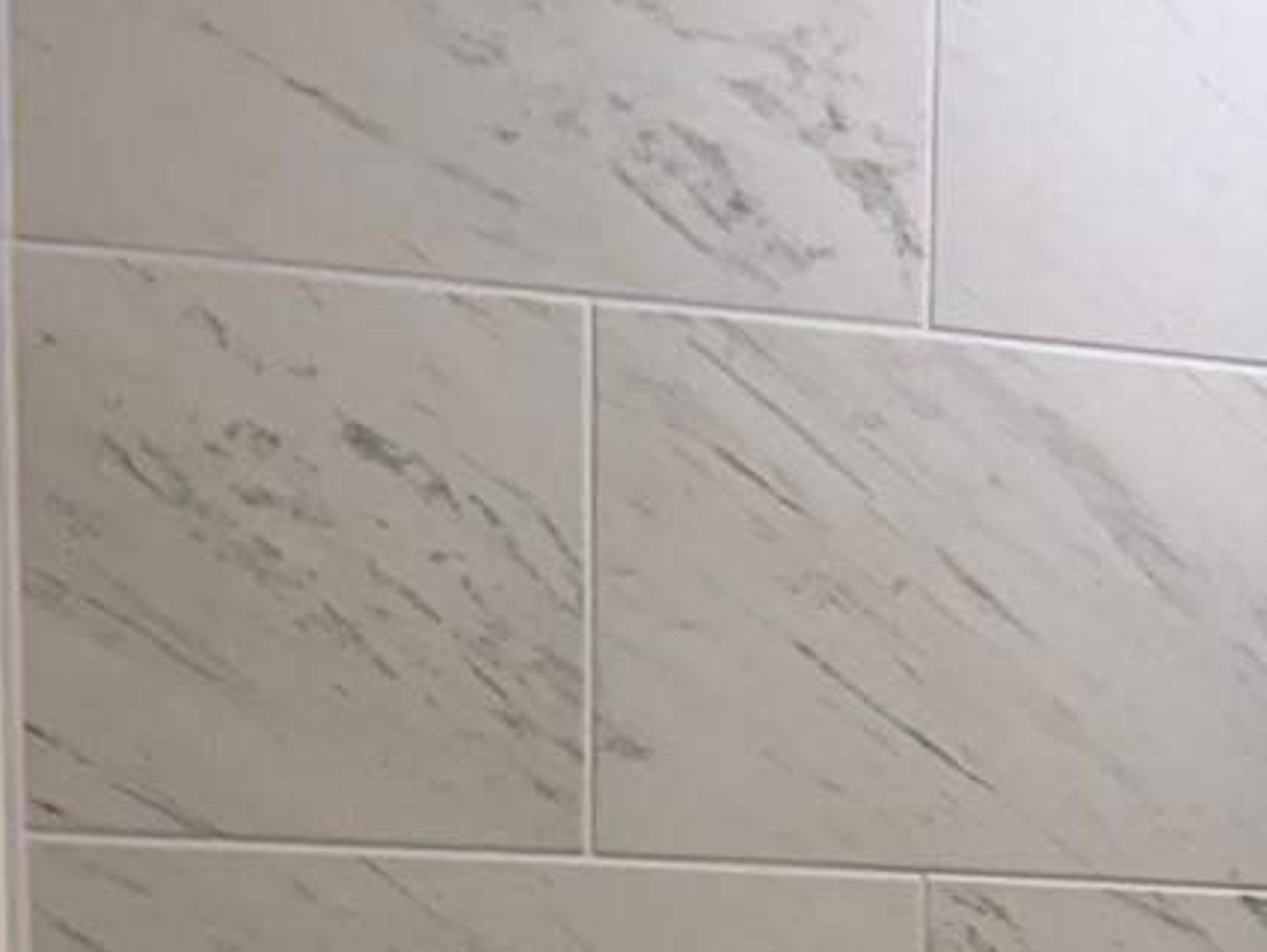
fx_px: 4213
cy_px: 1468
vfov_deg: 12.2
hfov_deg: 14.8
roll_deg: -5.0
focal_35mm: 115
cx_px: 2311
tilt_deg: -13.0
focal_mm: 6.76
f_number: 1.78
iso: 125
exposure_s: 1/120
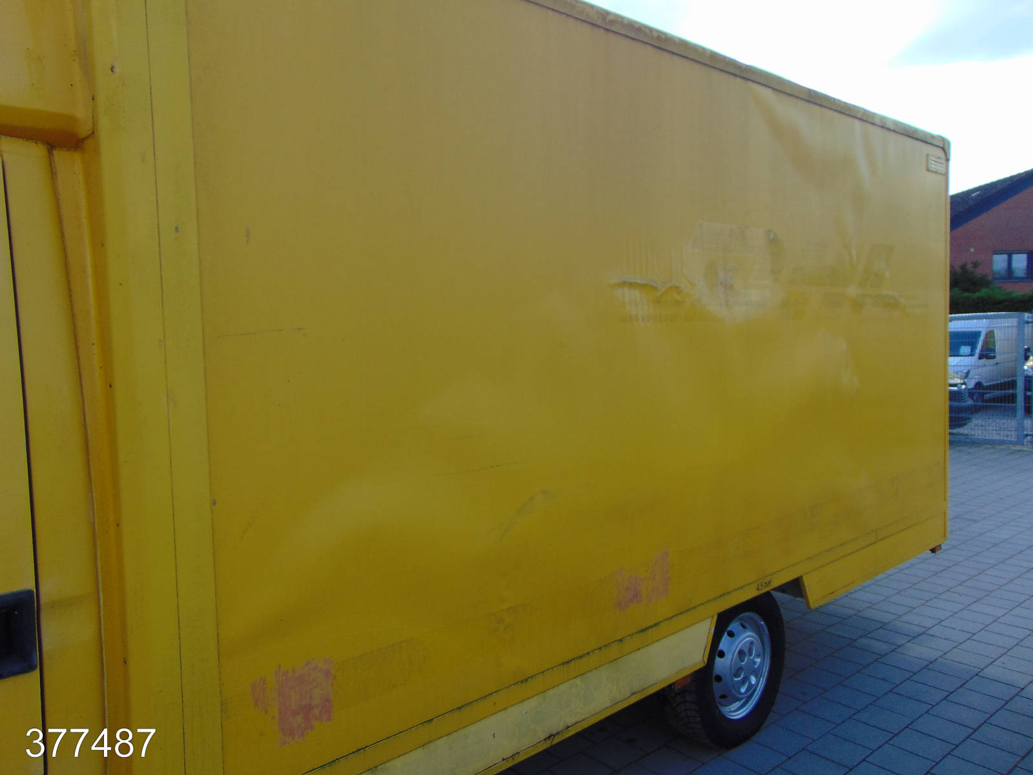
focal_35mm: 25
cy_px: 388
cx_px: 516
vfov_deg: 54.9
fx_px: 746
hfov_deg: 69.4
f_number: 3
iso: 80
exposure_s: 1/250
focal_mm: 4.5
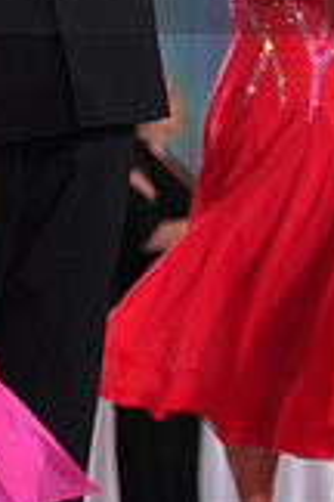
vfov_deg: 6.0
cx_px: -88
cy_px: -68
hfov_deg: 4.0
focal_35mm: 340
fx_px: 4731
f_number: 4
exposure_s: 1/500
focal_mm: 95
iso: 2500
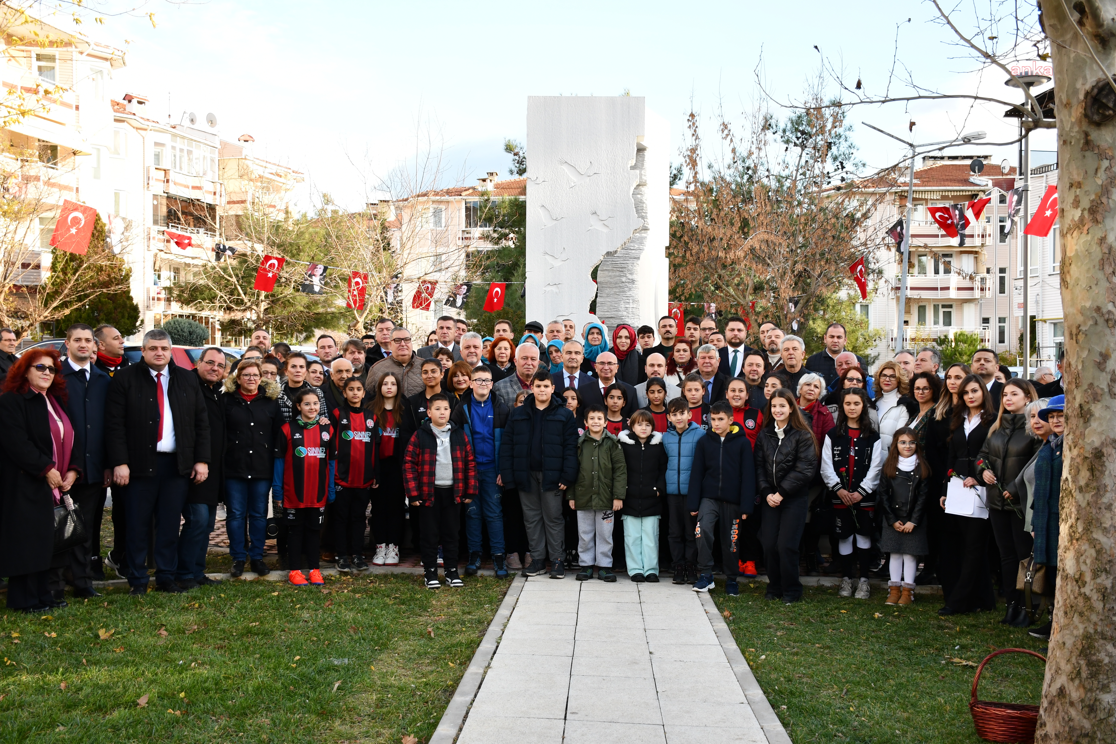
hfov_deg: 53.1
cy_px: 372
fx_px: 1116
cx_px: 558
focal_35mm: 36
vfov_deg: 36.9
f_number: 4.5
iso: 400
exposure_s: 1/250
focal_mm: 24
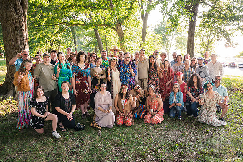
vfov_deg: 47.8
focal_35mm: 27
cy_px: 84
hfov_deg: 67.3
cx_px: 126
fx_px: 183
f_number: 5.6
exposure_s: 1/250
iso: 800
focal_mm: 26
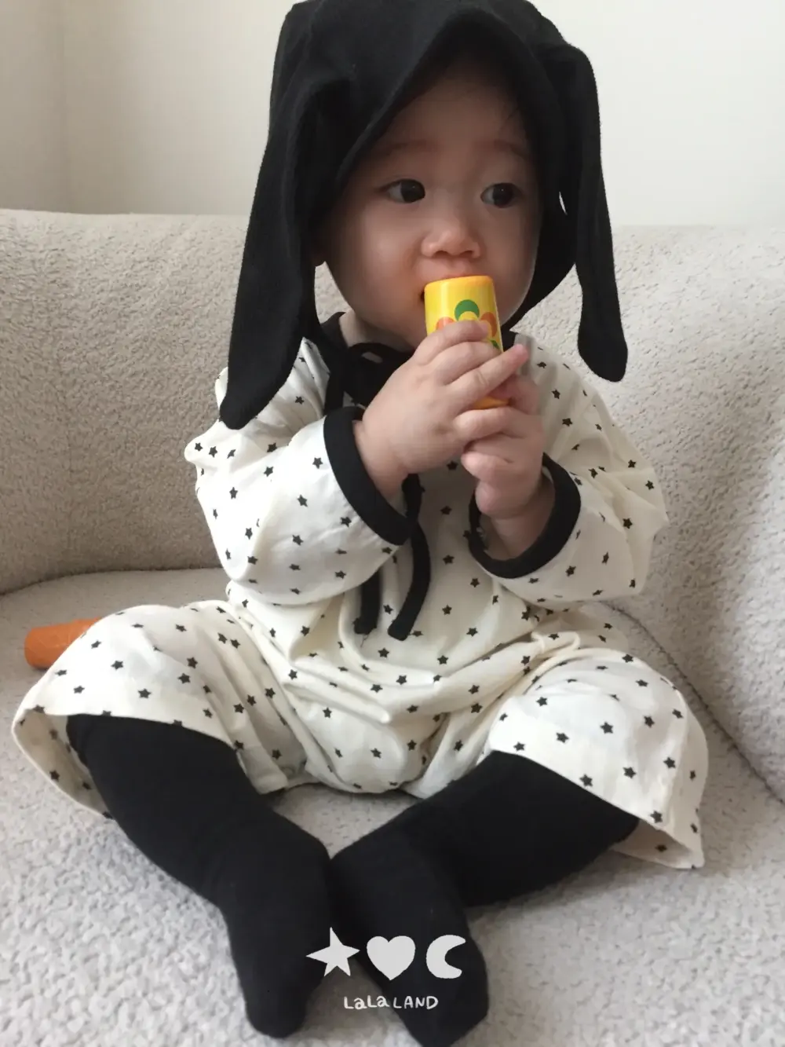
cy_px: 524
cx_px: 392
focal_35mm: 29
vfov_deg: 61.7
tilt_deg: -15.4
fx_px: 877
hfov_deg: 48.2
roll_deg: -2.4
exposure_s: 1/30
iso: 200
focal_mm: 4.15
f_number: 2.2
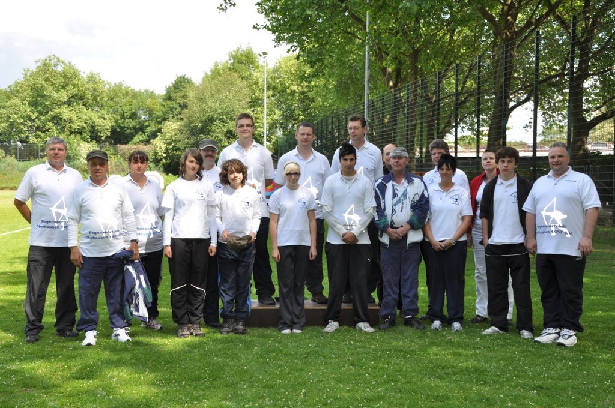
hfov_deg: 41.2
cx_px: 308
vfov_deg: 28.0
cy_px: 204
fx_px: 819
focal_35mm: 48
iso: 200
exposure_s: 1/200
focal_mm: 32
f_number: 7.1
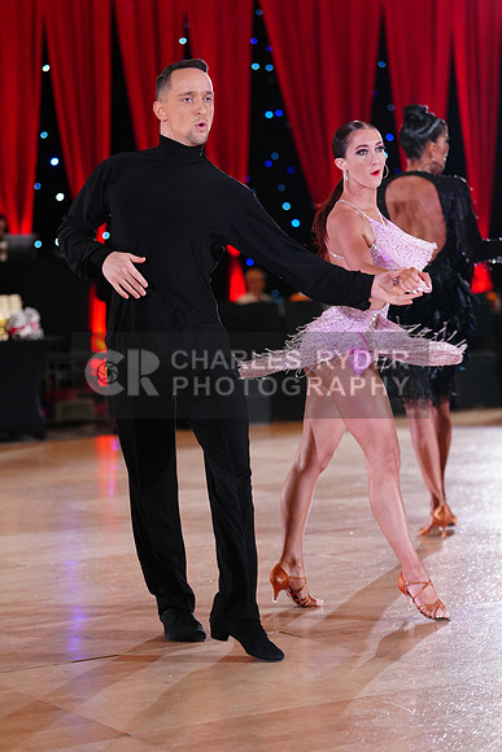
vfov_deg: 21.7
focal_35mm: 94
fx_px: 1965
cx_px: 251
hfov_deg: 14.6
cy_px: 376
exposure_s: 1/400
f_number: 2.8
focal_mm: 94
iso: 2500
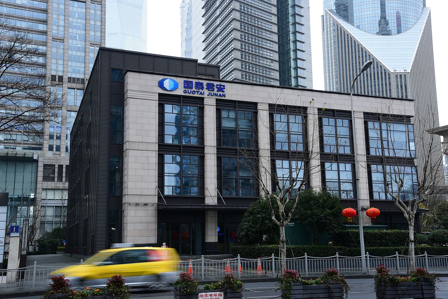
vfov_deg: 33.4
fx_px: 498
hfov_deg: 48.4
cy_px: 150
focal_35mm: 40
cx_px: 224
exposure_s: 1/20
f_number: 9
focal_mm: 40
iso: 250
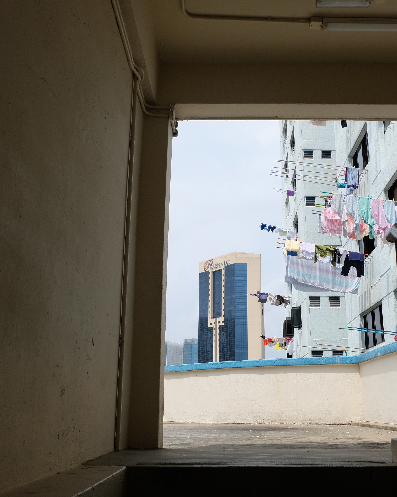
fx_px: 543
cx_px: 227
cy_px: 250
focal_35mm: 37
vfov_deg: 49.1
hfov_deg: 40.0
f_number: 8
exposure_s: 1/640
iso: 400
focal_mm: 17.5
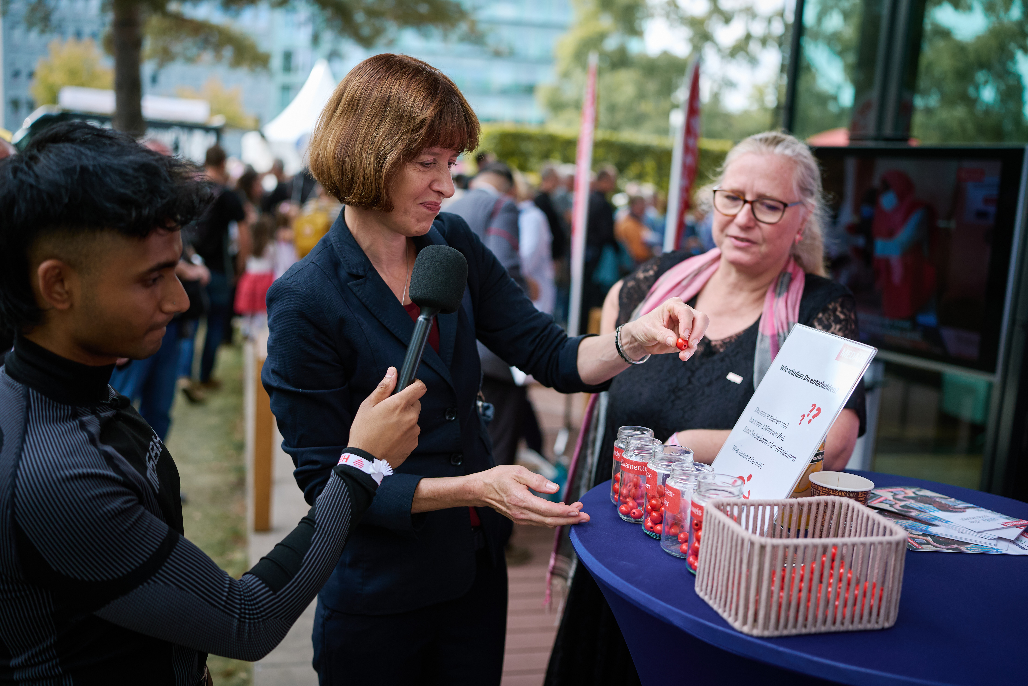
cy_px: 343
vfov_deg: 37.9
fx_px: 999
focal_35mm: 35
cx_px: 514
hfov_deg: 54.4
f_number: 2
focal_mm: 35
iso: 400
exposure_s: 1/1000
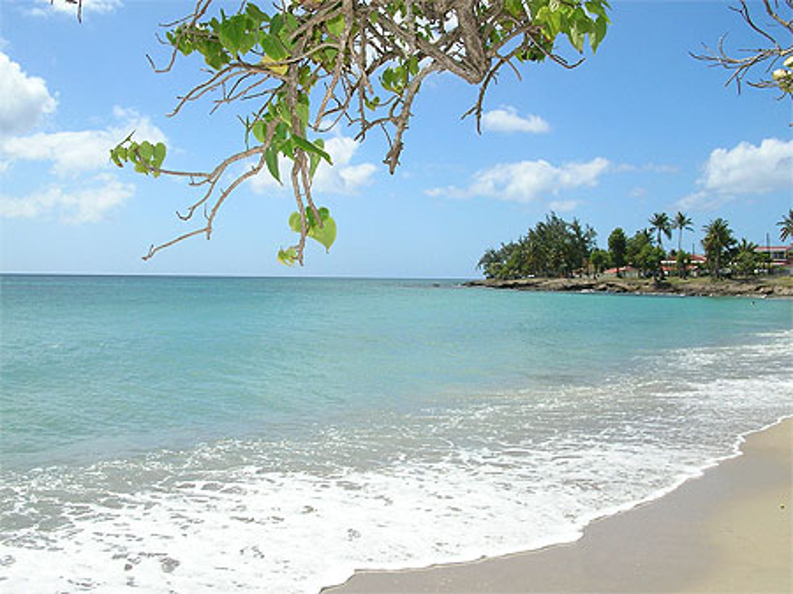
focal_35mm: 36
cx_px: 396
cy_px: 297
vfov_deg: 39.6
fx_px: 824
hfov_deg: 51.4
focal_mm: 6
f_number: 3.7
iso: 71
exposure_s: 1/1350
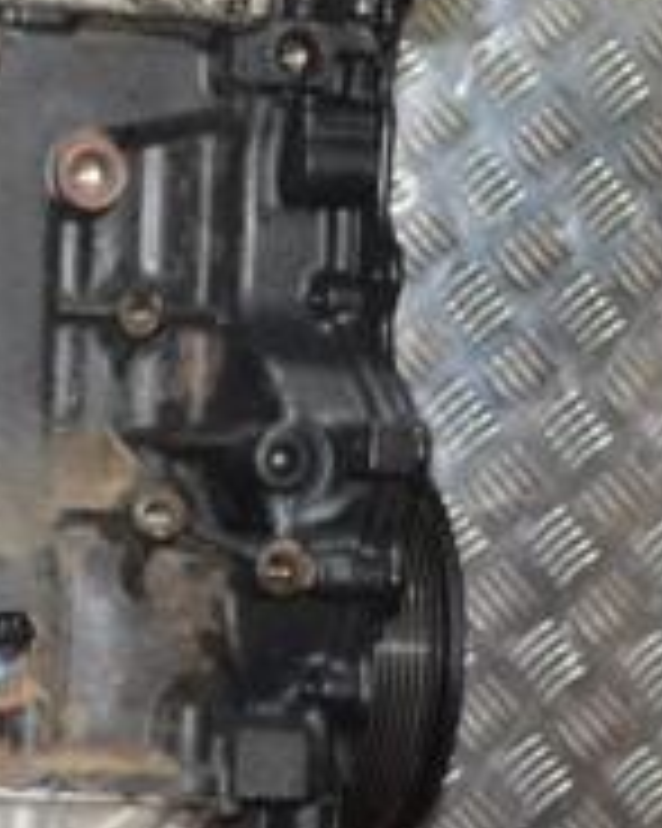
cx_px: -342
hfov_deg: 9.3
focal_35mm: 161
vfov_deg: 12.0
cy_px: 324
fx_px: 3935
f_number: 7.1
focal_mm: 35
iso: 3200
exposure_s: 1/60
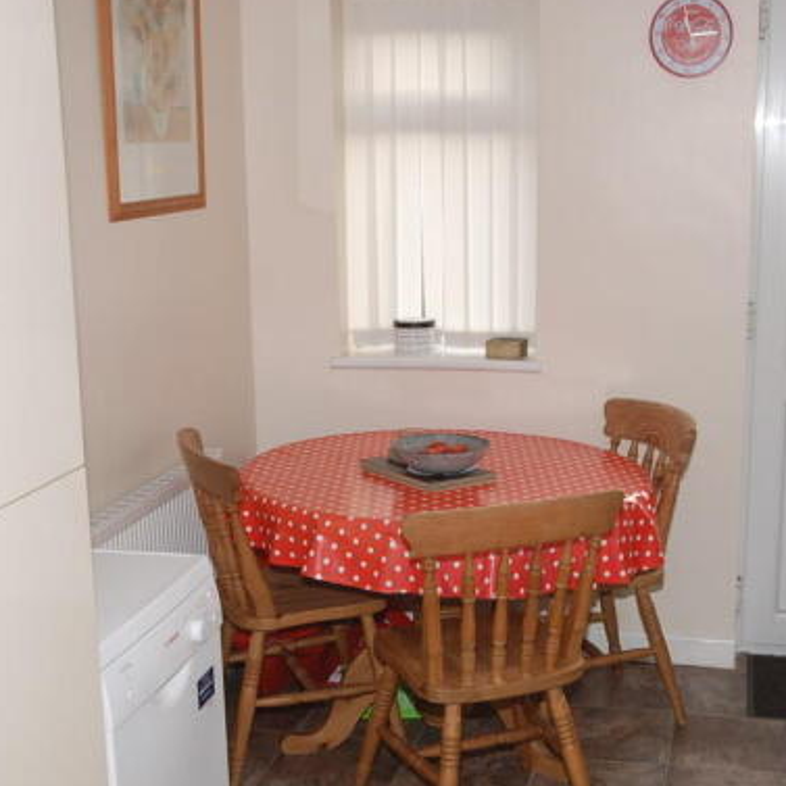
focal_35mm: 53
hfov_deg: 32.1
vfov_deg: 32.2
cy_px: 445
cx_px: 470
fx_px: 1362
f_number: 5.6
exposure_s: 1/60
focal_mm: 24
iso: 200
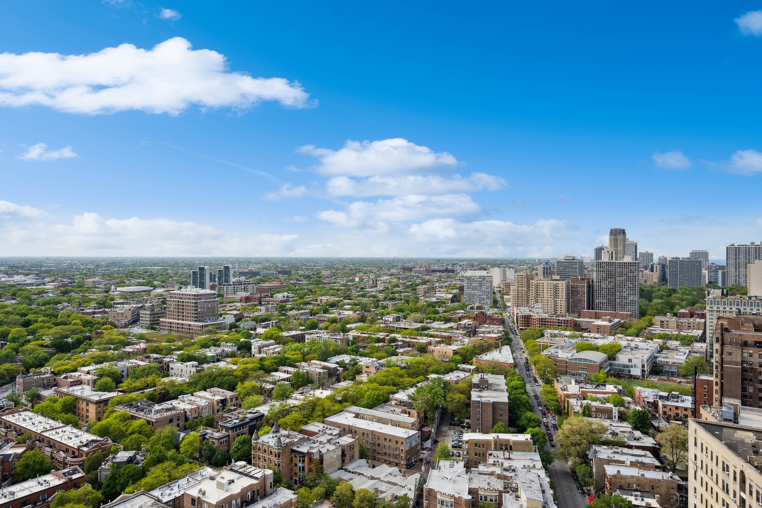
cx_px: 381
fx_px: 497
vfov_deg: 54.1
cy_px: 254
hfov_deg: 74.9
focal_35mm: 24
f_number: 9.5
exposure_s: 1/350
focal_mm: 23.5
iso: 200
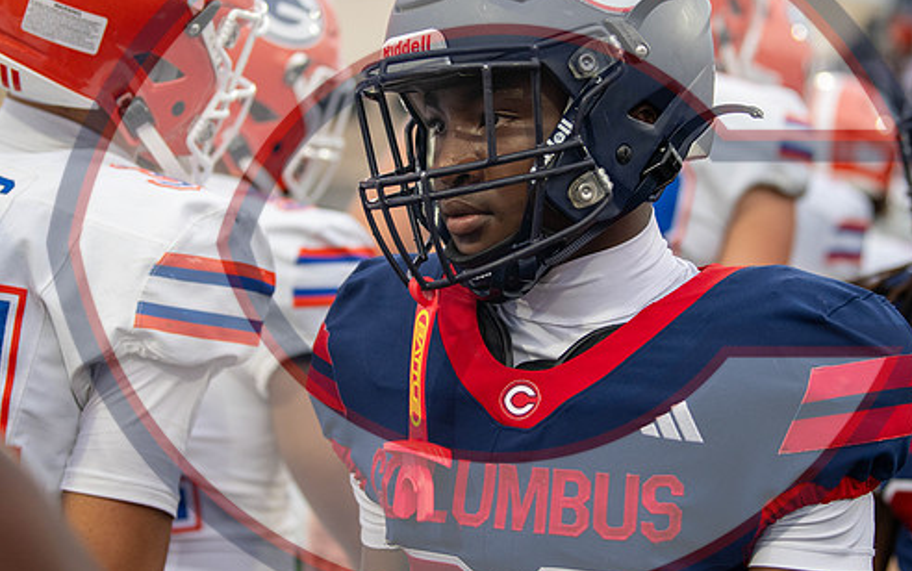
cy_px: 260
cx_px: 487
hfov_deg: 20.4
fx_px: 2536
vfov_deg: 12.8
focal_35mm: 102
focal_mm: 70
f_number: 2.8
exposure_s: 1/1000
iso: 1100
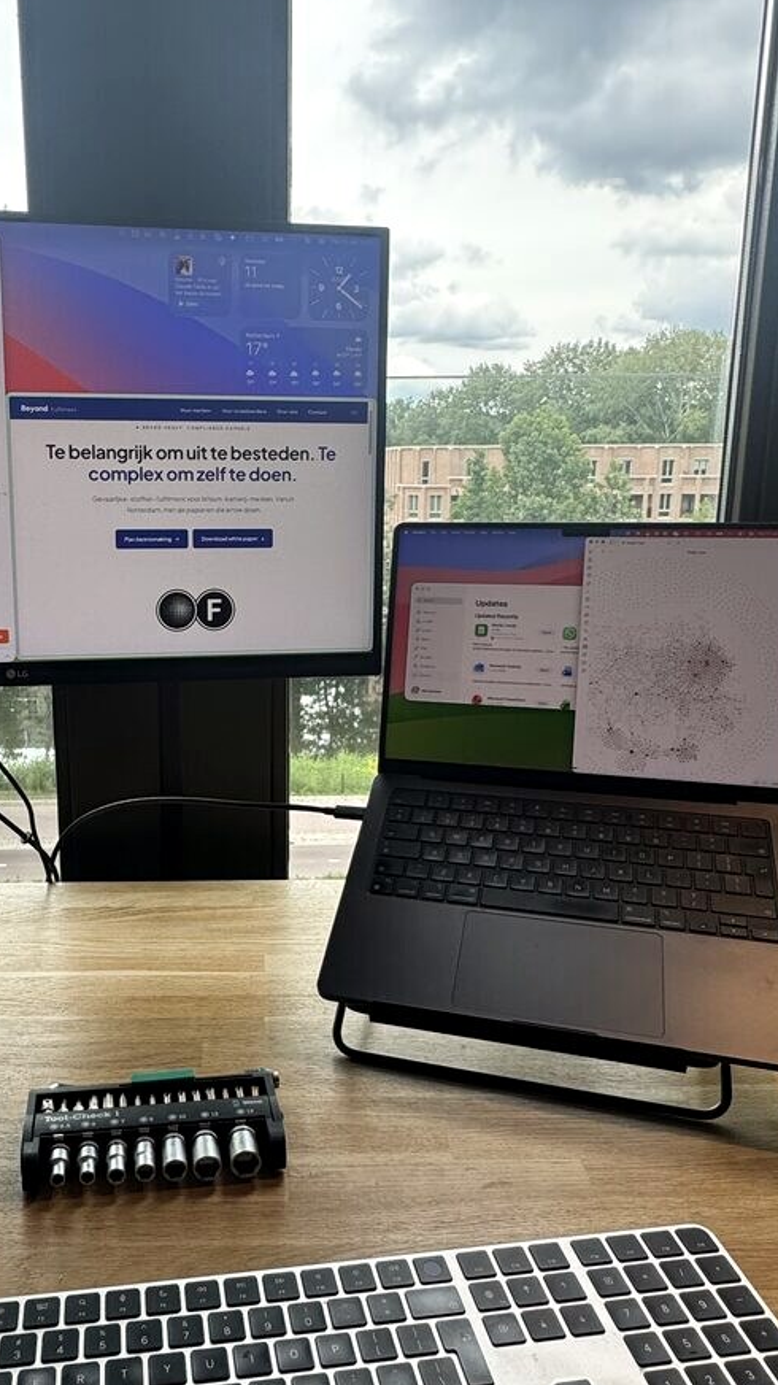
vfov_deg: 83.9
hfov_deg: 52.3
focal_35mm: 21
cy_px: 689
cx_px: 246
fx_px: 771
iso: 50
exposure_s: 1/183
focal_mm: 2.22
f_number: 2.2
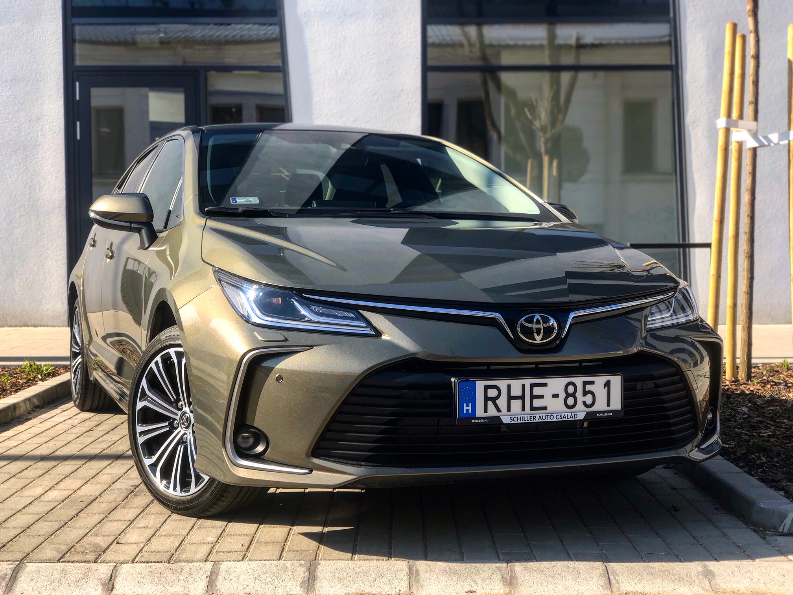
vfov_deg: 28.0
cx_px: 396
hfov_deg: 36.8
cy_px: 298
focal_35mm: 52
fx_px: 1191
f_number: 2.4
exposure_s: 1/353
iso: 16
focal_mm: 6
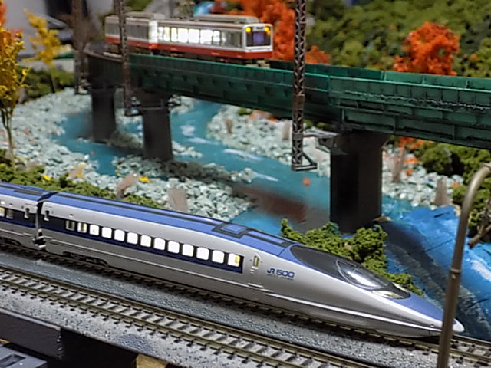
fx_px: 738
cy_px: 184
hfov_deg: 36.8
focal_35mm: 52
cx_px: 246
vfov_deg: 28.0
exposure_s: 1/1.3
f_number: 3.9
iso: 400
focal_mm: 9.3
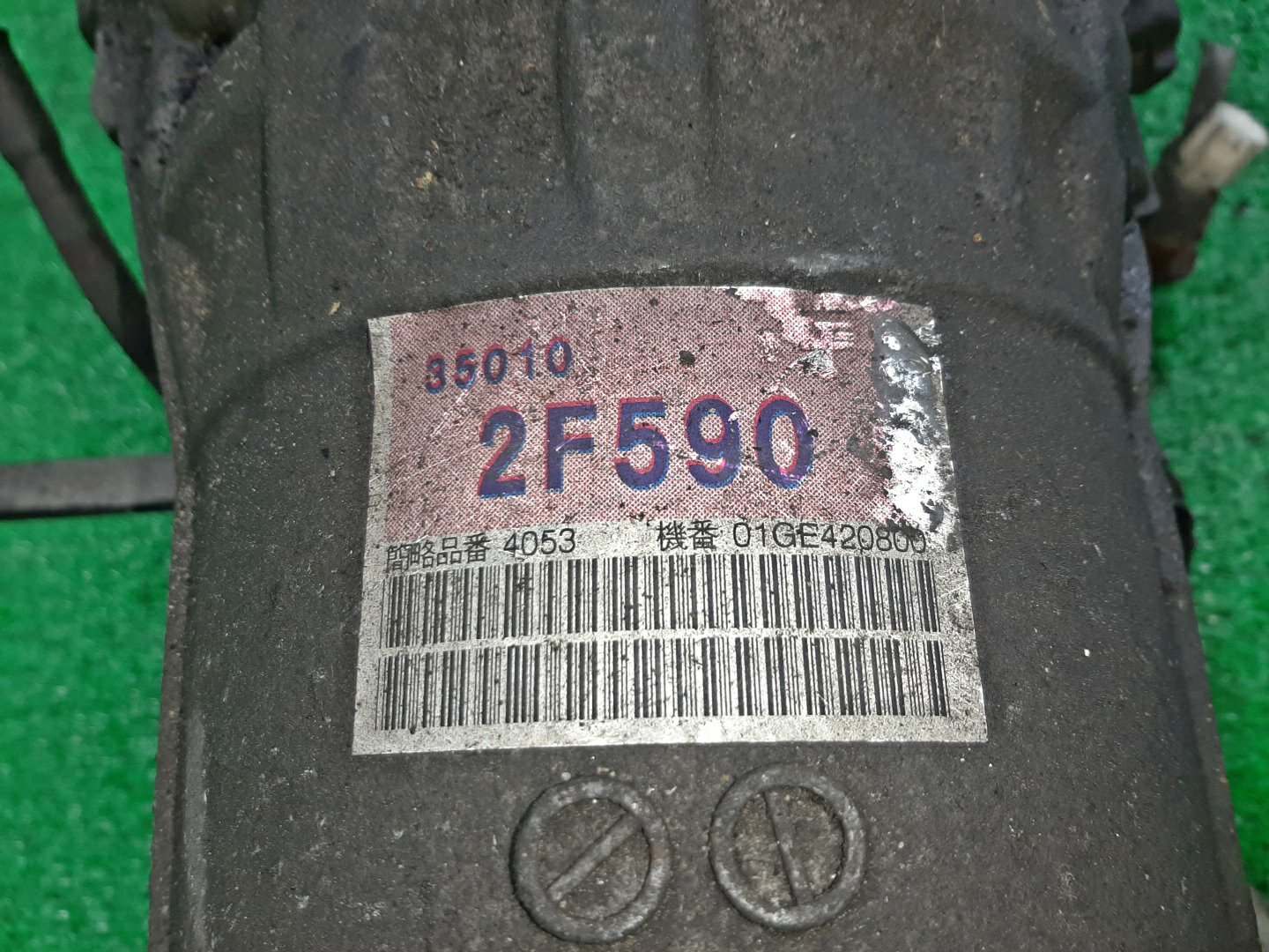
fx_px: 953
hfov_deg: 67.3
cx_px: 634
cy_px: 476
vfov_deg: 53.1
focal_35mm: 26
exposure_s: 1/50
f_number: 1.7
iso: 58
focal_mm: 3.93
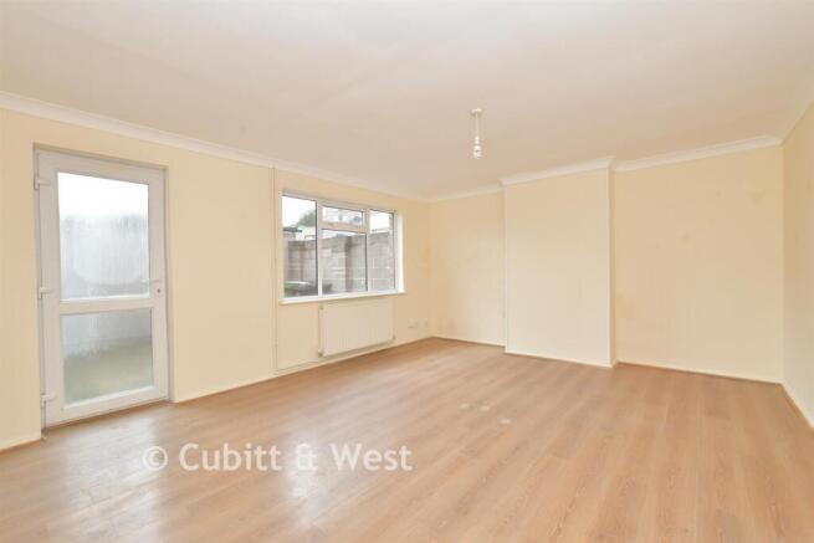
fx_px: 339
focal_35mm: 15
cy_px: 272
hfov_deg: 100.4
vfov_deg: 77.4
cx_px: 407
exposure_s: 1/80
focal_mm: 10
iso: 500
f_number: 9
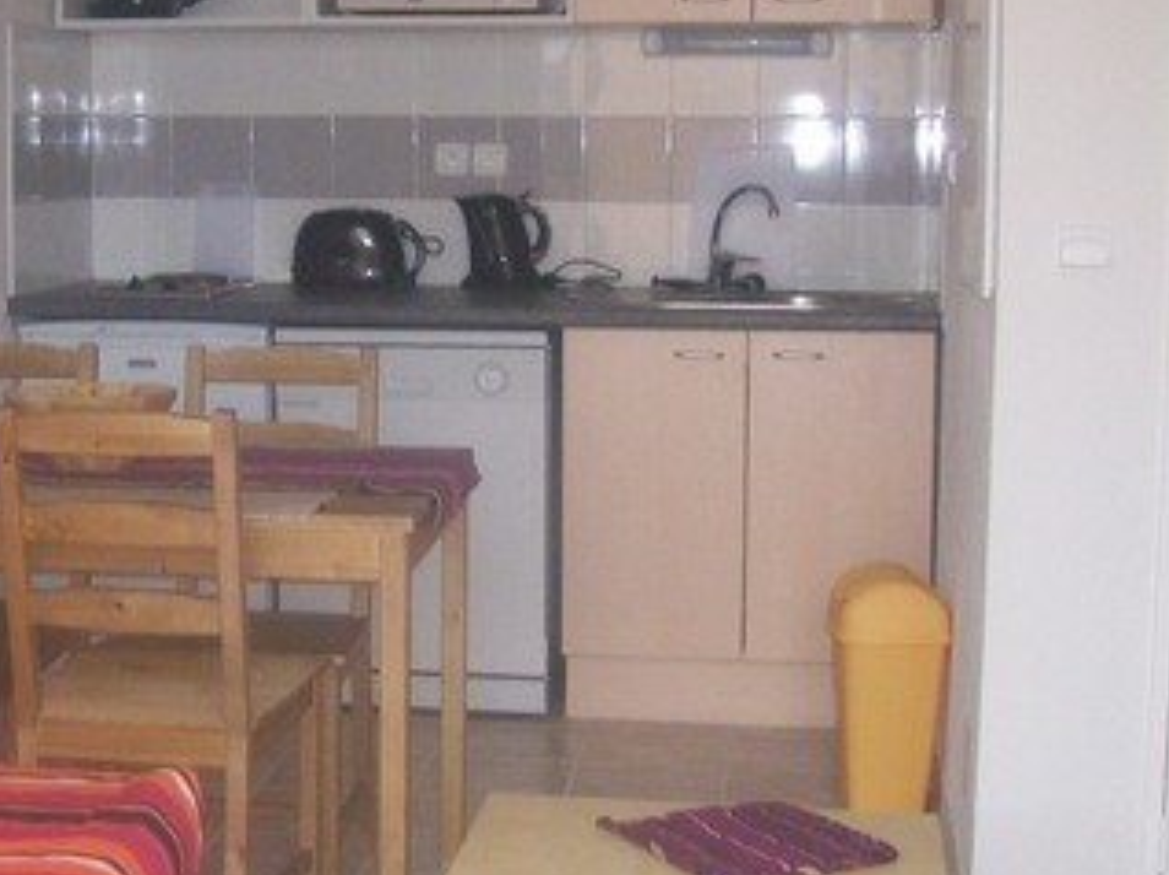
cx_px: 301
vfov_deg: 21.6
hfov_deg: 28.2
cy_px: 371
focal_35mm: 68
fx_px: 2295
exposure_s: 1/64
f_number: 2.7
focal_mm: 6
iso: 140
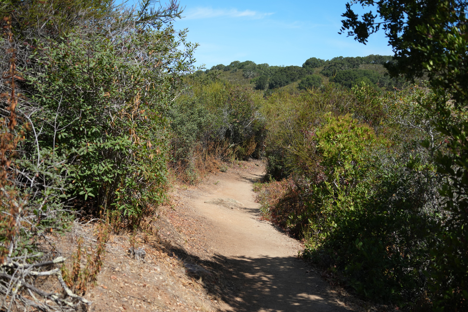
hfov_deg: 39.6
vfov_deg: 27.0
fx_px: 650
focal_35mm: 50
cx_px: 234
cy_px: 156
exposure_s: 1/2000
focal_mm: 50
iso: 400
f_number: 4.5
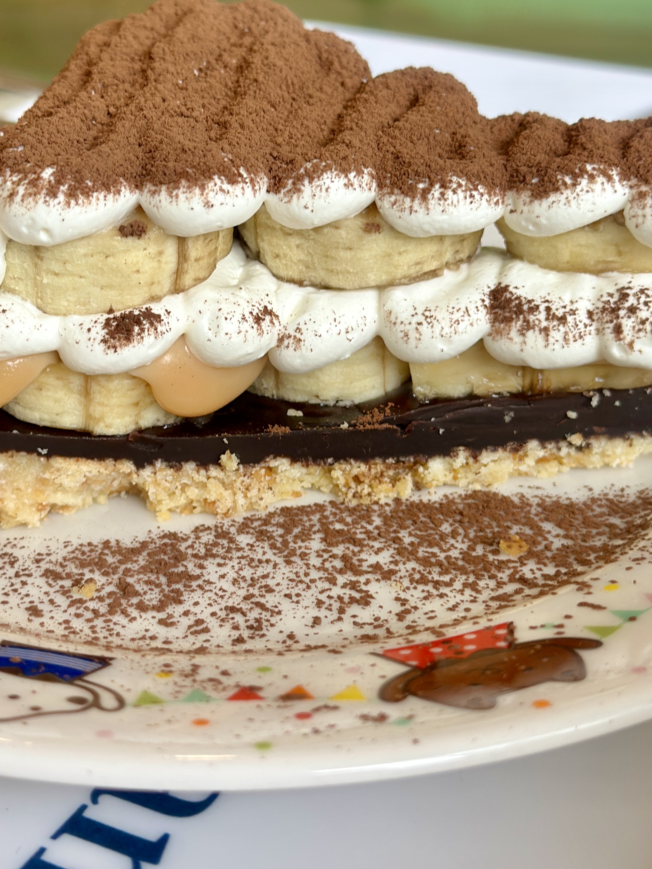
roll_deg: -1.4
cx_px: 313
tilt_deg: -24.9
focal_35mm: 68
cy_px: 362
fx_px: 1707
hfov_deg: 21.6
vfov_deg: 28.5
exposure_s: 1/144
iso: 64
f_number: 1.78
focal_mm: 6.86
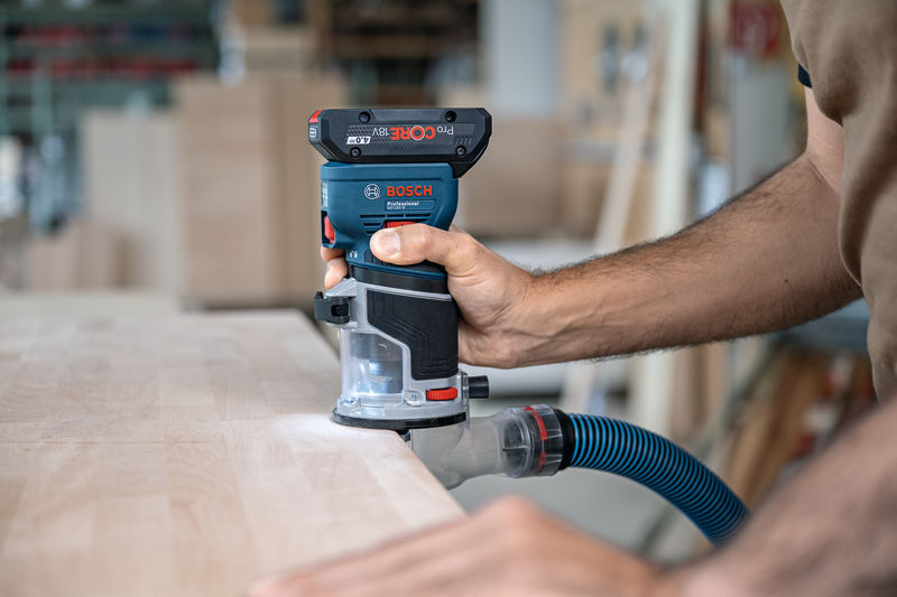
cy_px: 298
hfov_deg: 28.8
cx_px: 448
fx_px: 1744
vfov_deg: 19.4
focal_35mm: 70
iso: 1000
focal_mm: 70
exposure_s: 1/200
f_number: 3.2
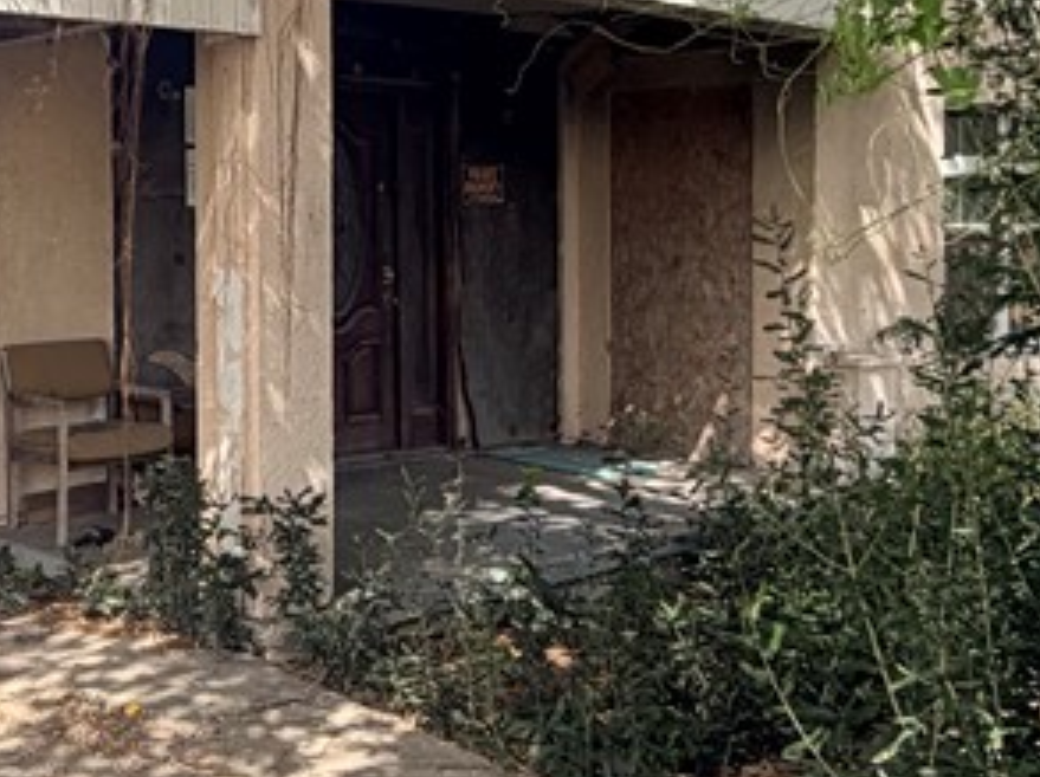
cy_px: 238
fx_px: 1470
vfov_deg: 29.3
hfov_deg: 36.5
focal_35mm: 49
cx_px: 99
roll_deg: +1.0
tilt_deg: +0.2
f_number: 2.2
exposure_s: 1/502
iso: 50
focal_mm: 2.22
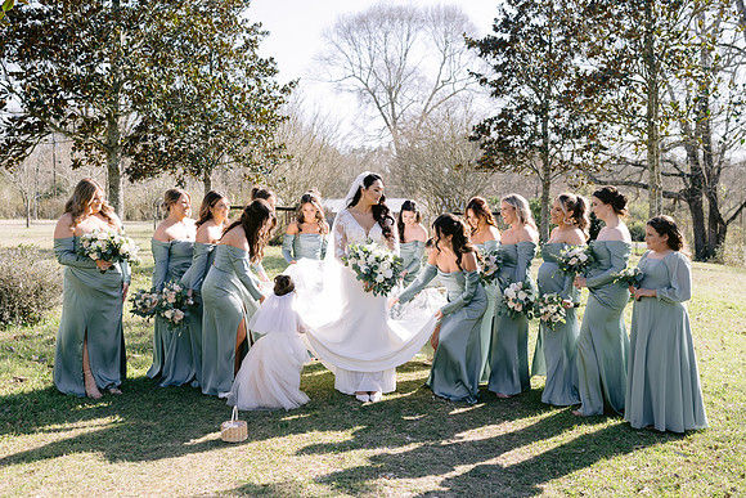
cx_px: 371
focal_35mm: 40
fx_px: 831
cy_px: 232
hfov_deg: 48.3
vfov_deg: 33.3
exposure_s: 1/250
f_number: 4
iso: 100
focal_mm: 35
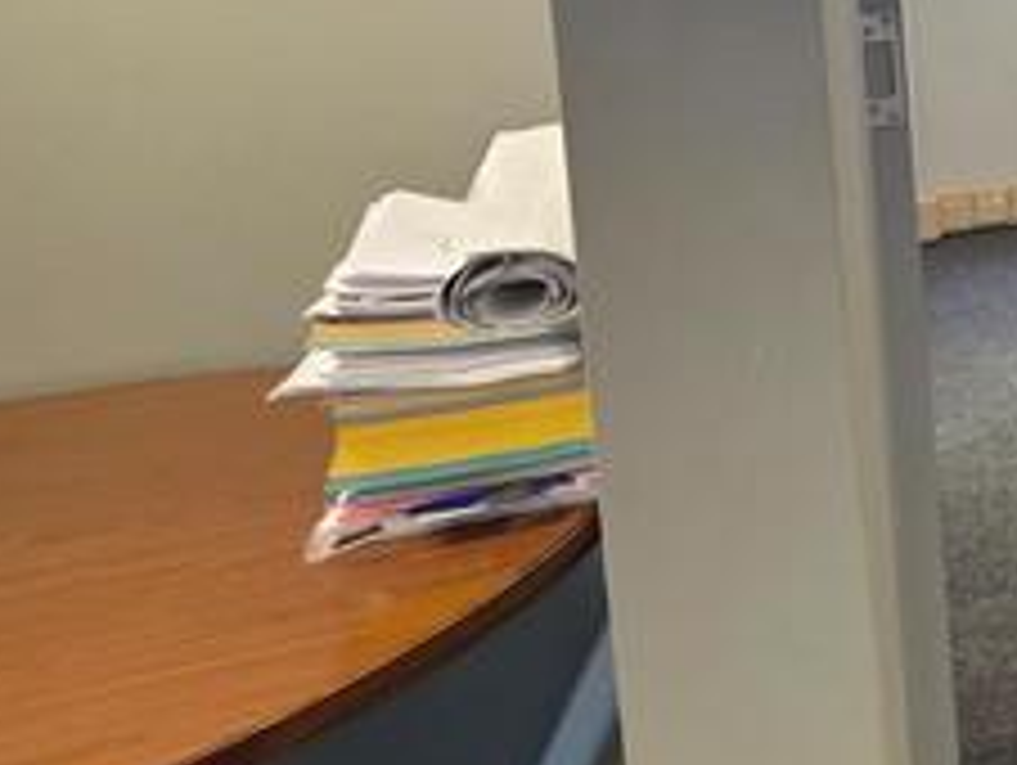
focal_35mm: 46
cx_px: 1620
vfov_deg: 29.5
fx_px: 1353
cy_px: 4
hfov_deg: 26.1
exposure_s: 1/50
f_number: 1.9
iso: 250
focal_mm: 2.2
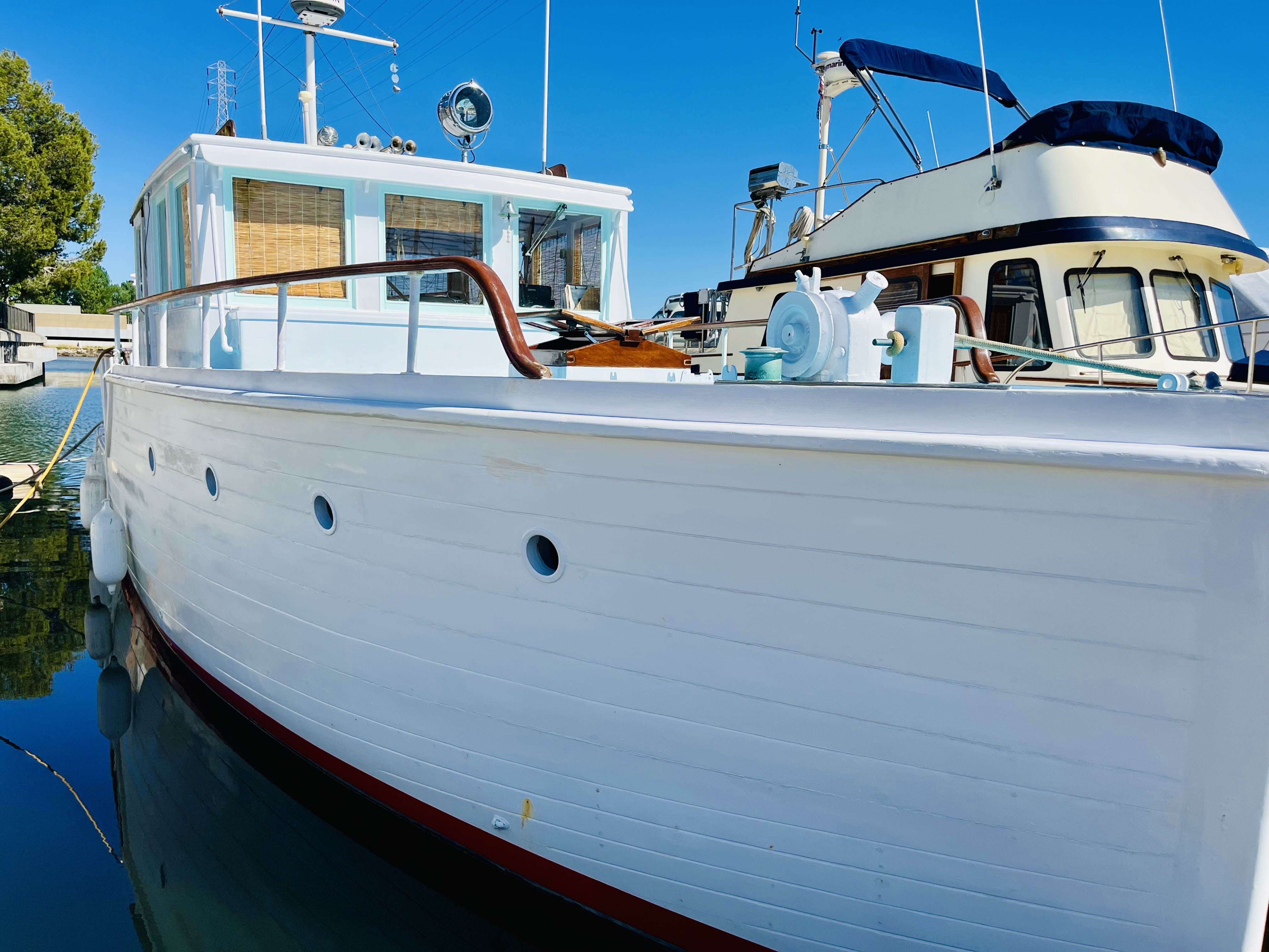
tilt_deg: -7.0
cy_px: 476
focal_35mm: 26
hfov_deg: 67.3
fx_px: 953
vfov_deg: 53.1
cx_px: 634
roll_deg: -1.6
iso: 50
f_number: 1.6
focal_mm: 5.1
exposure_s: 1/4651
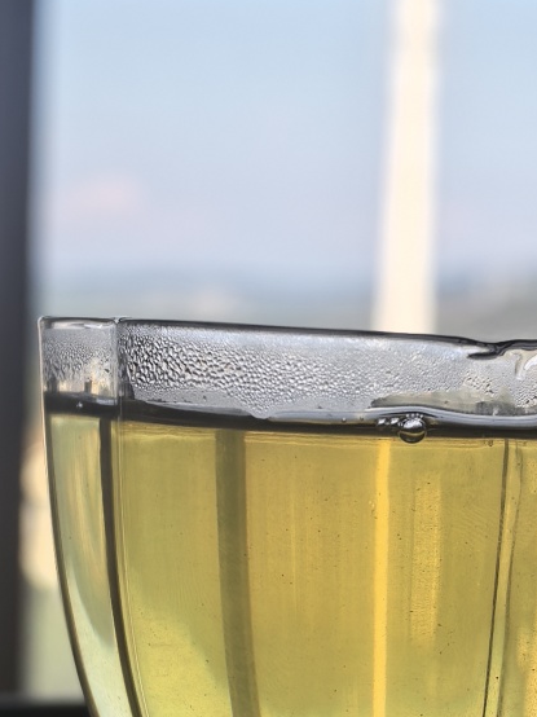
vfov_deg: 18.6
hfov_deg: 14.1
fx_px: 2153
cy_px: 621
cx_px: 432
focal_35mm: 104
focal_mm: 8.5
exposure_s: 1/958
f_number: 2
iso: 50
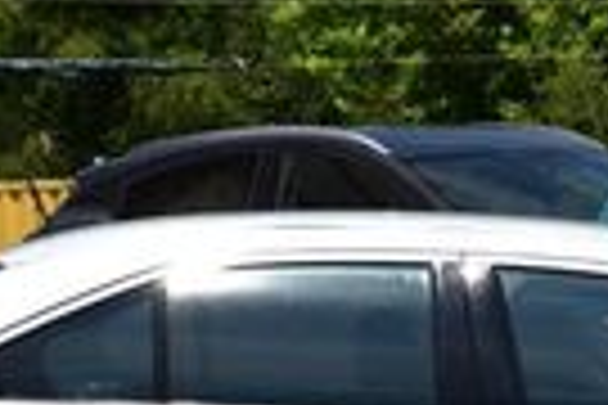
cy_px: 225
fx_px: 4577
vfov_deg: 5.1
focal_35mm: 271
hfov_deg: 7.6
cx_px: 491
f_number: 11
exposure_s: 1/500
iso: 200
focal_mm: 38
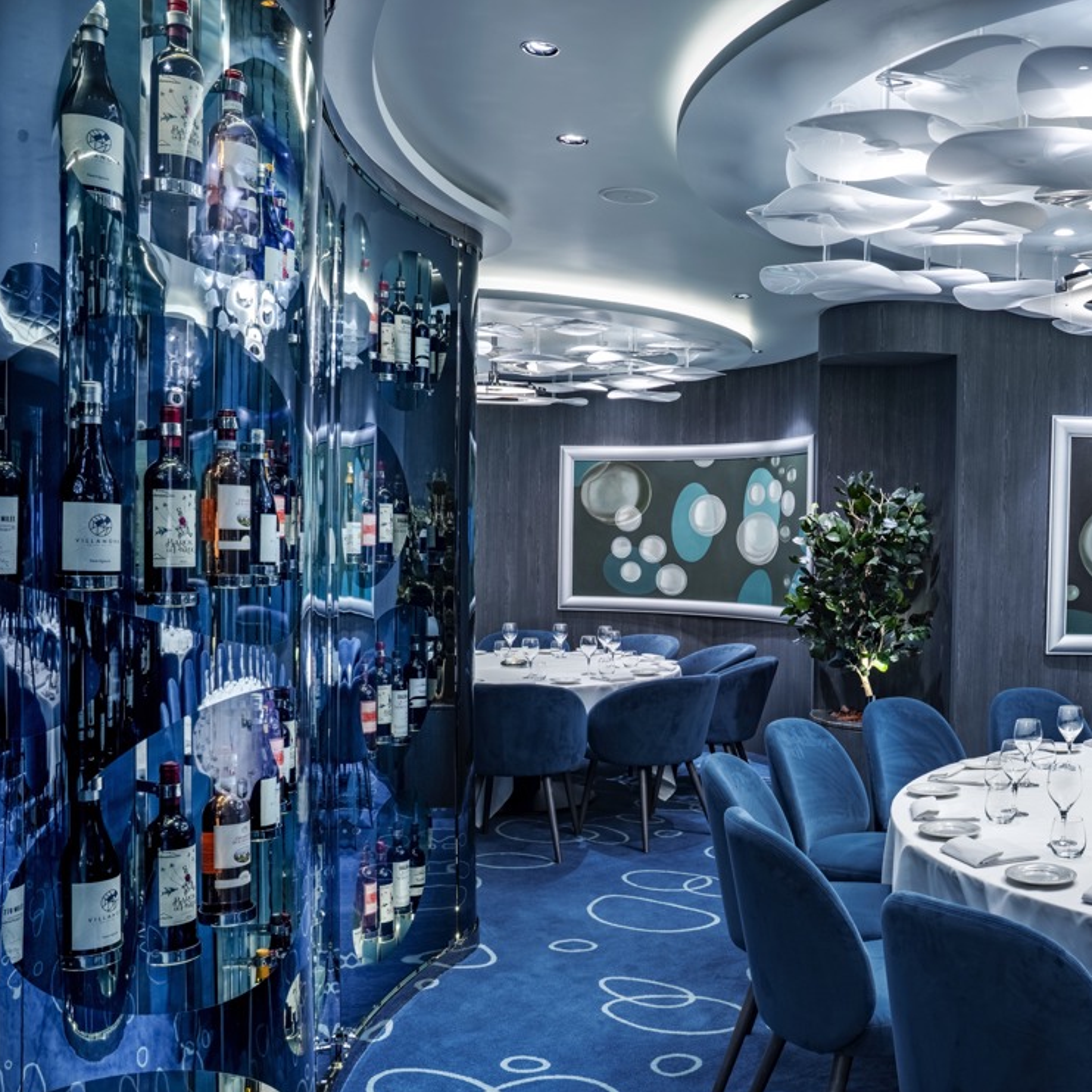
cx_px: 854
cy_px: 587
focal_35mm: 33
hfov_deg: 47.4
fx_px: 1178
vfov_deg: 49.7
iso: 200
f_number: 10
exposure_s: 1/5
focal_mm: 24
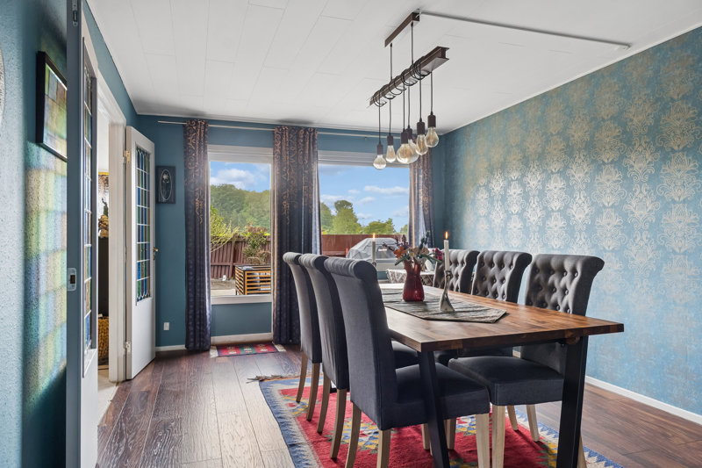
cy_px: 234
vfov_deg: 50.4
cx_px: 351
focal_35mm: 26
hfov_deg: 70.4
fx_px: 497
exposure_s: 2
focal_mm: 17
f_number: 8
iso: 200
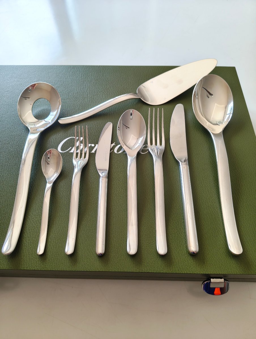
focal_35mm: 24
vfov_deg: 71.5
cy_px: 170
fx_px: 236
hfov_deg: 57.0
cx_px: 128
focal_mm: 5.56
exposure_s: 1/100
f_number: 1.88
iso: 63
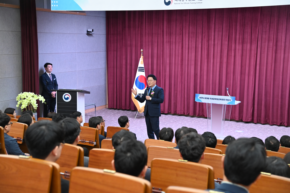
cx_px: 145
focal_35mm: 52
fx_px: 419
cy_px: 96
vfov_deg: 26.0
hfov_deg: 38.2
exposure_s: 1/125
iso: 2500
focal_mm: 52
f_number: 4
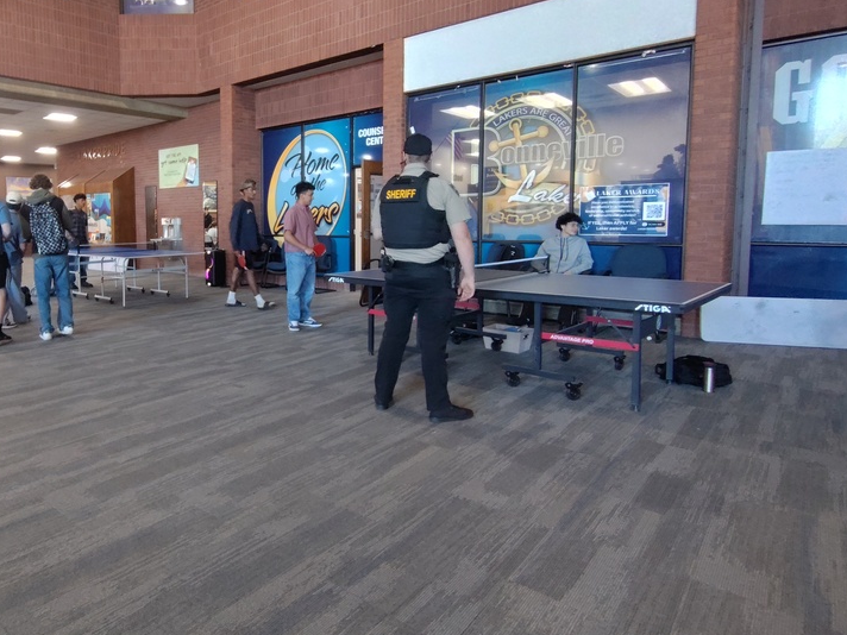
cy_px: 252
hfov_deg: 70.8
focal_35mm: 23
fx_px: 563
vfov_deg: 58.4
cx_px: 253
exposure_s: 1/30
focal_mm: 1.66
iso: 563
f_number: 2.2
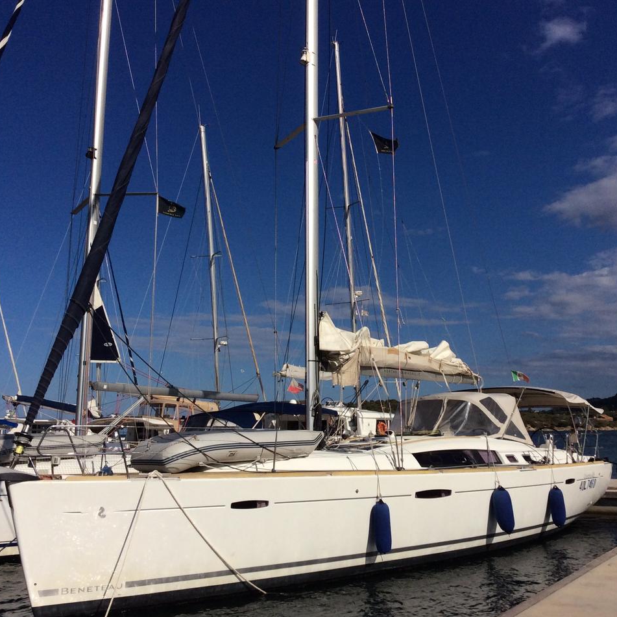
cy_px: 309
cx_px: 356
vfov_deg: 43.9
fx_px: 766
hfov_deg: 43.7
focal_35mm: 38
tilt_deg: +9.3
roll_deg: +0.6
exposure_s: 1/5747
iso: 32
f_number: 2.4
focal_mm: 3.3
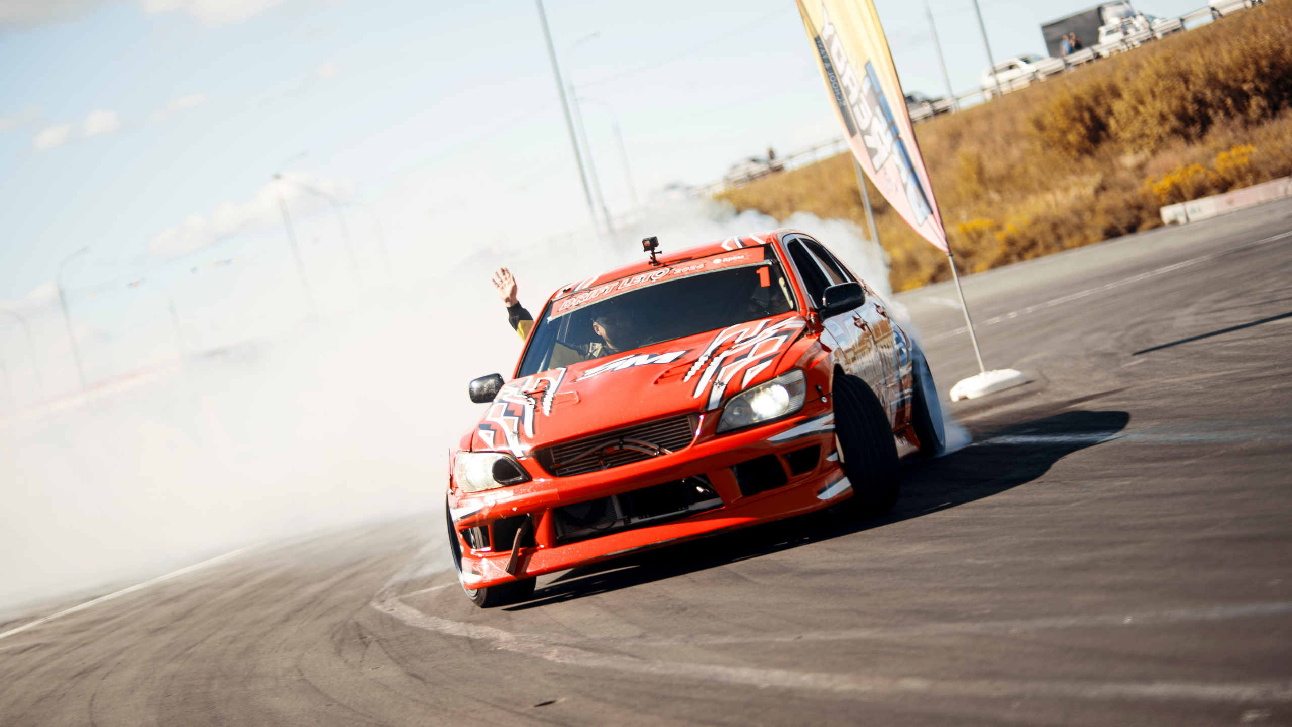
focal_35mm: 89
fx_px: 3051
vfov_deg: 13.6
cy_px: 364
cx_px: 646
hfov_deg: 23.9
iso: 100
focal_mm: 85
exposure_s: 1/125
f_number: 1.8
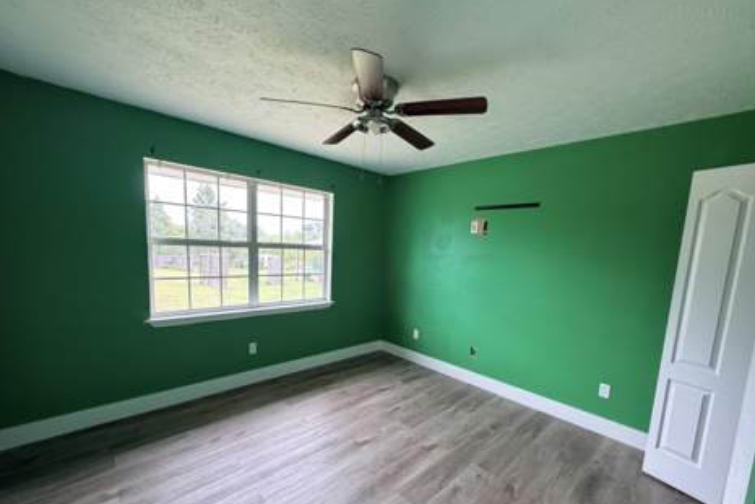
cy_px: 287
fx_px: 315
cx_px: 377
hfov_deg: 100.4
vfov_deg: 76.9
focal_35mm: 15
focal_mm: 2.22
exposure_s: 1/121
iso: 160
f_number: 2.2
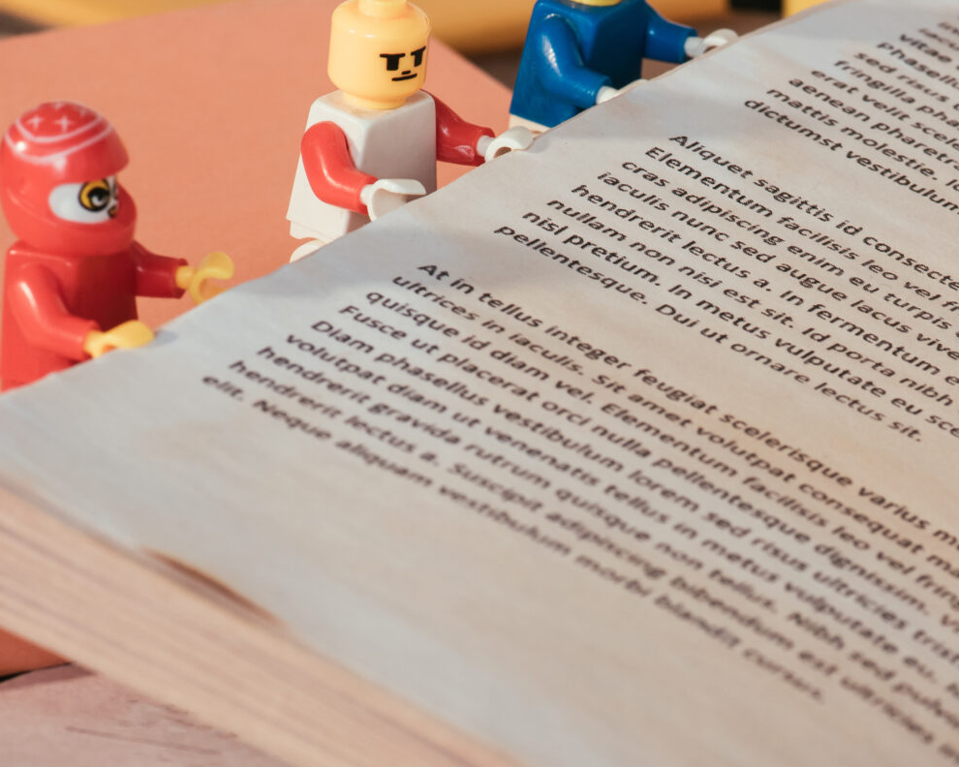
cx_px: 737
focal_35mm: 255
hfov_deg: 7.6
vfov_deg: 6.1
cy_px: 593
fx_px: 7238
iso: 320
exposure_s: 1/200
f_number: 14
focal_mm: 105
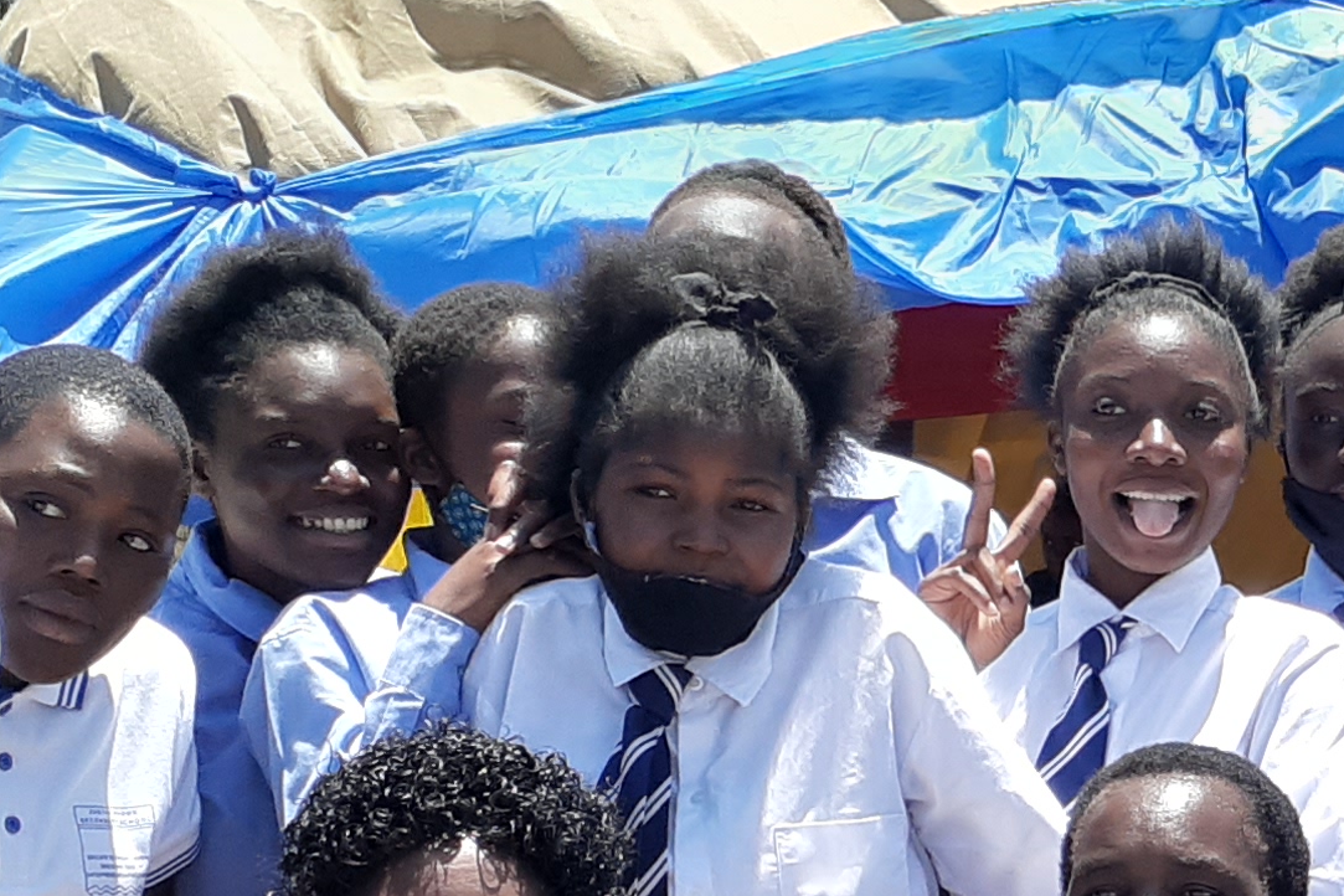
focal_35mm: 107
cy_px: 1011
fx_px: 3994
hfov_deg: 18.4
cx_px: 1468
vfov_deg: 12.6
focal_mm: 3.6
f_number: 1.9
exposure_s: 1/689
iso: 40
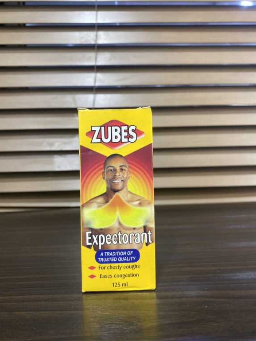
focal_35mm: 27
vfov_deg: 65.3
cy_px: 166
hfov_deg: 51.4
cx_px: 127
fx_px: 266
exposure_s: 1/50
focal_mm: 4.25
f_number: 1.8
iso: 200
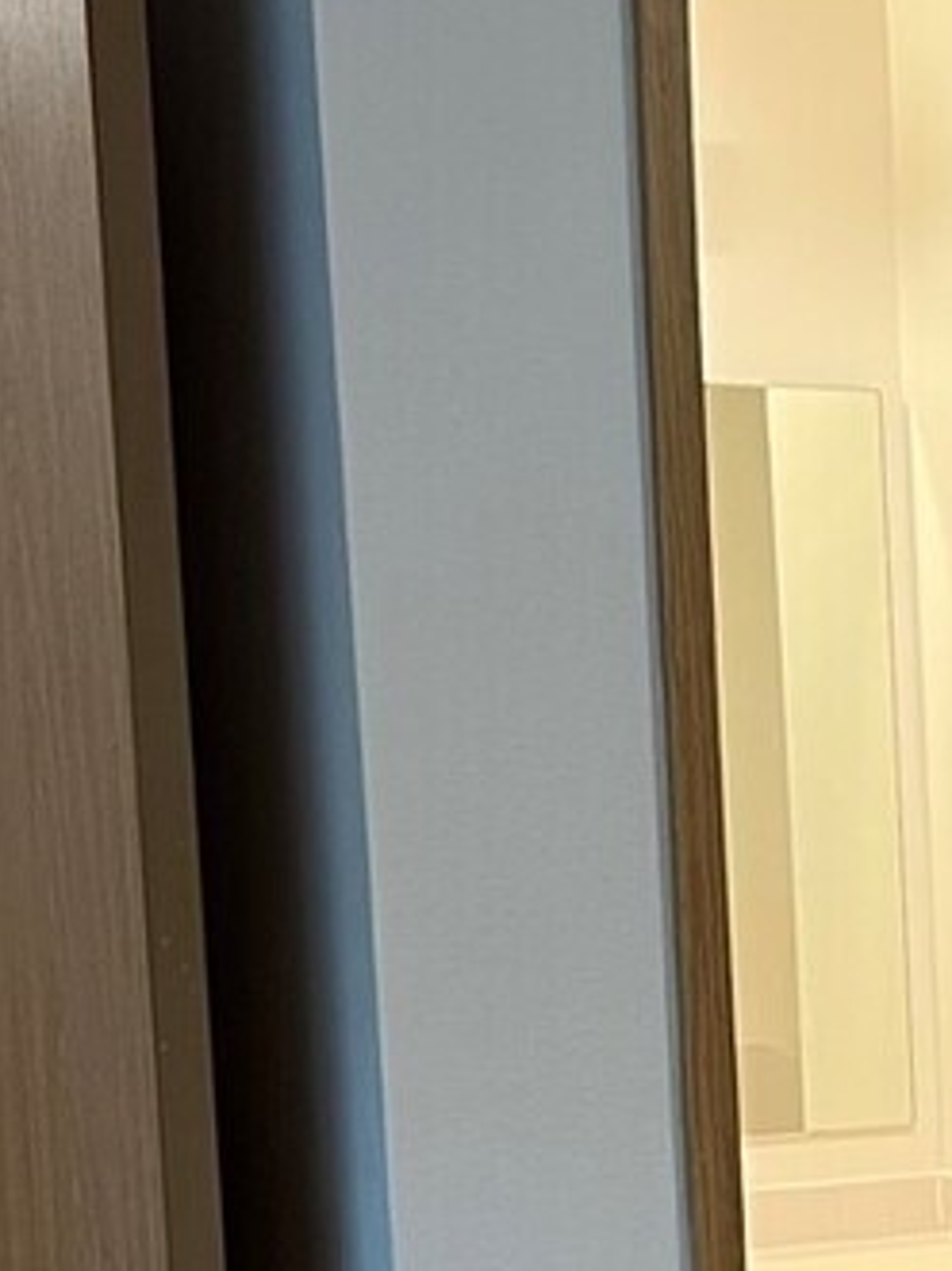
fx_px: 4146
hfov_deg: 12.3
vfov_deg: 16.9
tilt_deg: -8.5
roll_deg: +1.3
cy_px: 1363
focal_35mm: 113
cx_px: 1570
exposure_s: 1/60
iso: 125
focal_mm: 5.7
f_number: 1.5
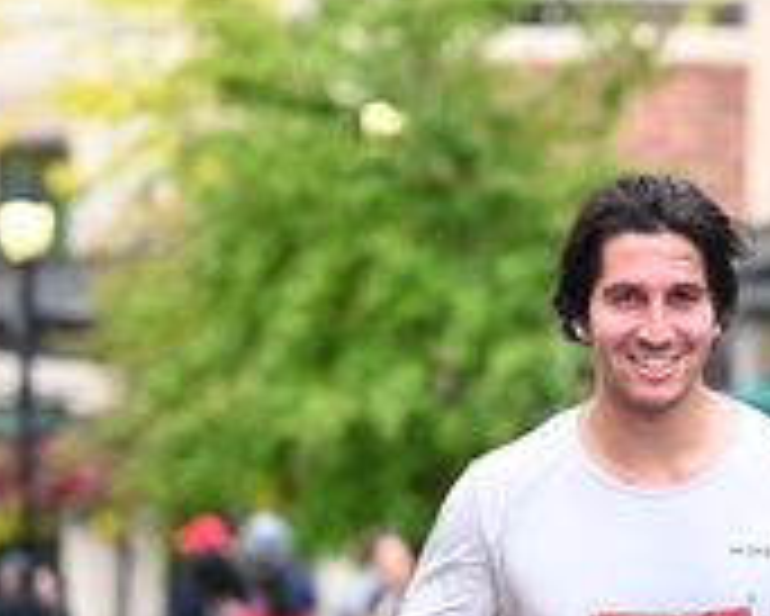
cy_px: 432
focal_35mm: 293
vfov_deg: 5.3
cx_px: 795
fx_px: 6681
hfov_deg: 6.6
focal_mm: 97
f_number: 2.8
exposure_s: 1/1600
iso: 1000
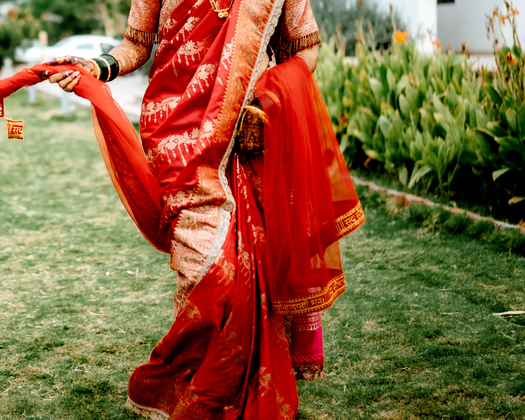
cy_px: 65
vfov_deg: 21.8
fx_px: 1072
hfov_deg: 26.7
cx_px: 61
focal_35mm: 69
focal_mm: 35
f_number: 1.4
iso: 100
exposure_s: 1/1600
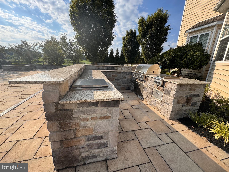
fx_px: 93
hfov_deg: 102.1
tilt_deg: -15.0
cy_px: 86
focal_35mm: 14
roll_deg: -2.5
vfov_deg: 85.7
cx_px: 114
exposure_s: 1/1178
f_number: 2.2
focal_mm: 2.22
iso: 40
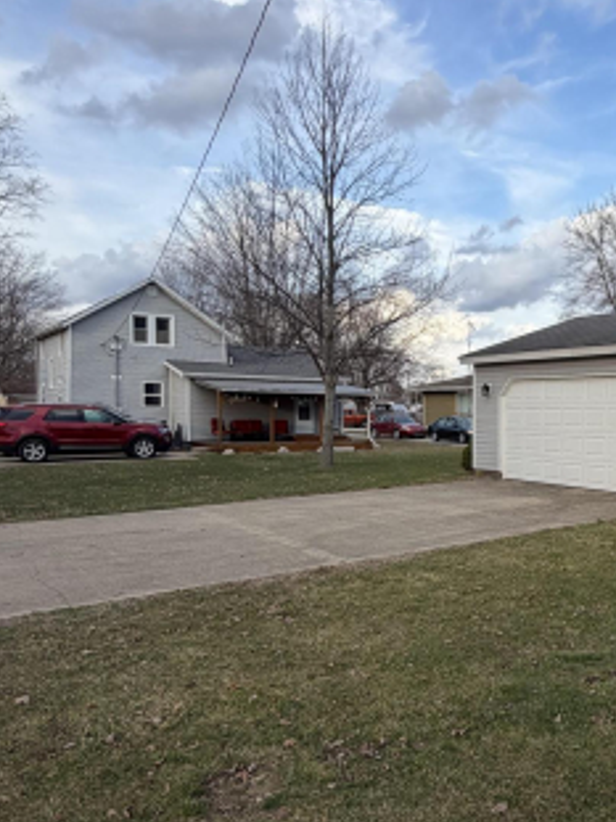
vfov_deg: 59.9
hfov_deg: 43.0
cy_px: 443
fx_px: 712
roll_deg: -0.5
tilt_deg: -0.9
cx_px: 550
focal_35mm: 30
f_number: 2.2
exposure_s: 1/514
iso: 40
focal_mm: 2.22
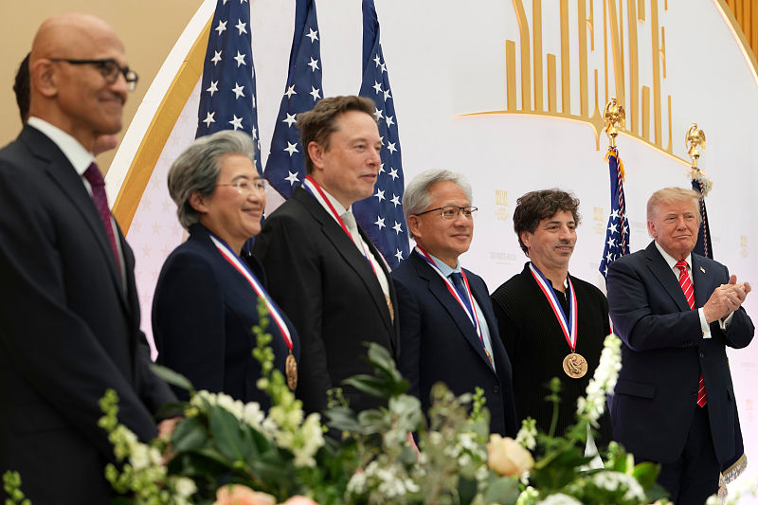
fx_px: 1473
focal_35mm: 70
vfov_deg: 19.4
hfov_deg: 28.8
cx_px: 379
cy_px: 252
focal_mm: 70
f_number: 4
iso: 500
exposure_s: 1/500
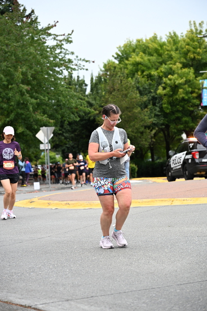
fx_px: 707
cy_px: 156
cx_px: 104
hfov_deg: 16.7
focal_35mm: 82
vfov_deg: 24.8
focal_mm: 82
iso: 1600
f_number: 4
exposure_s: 1/800
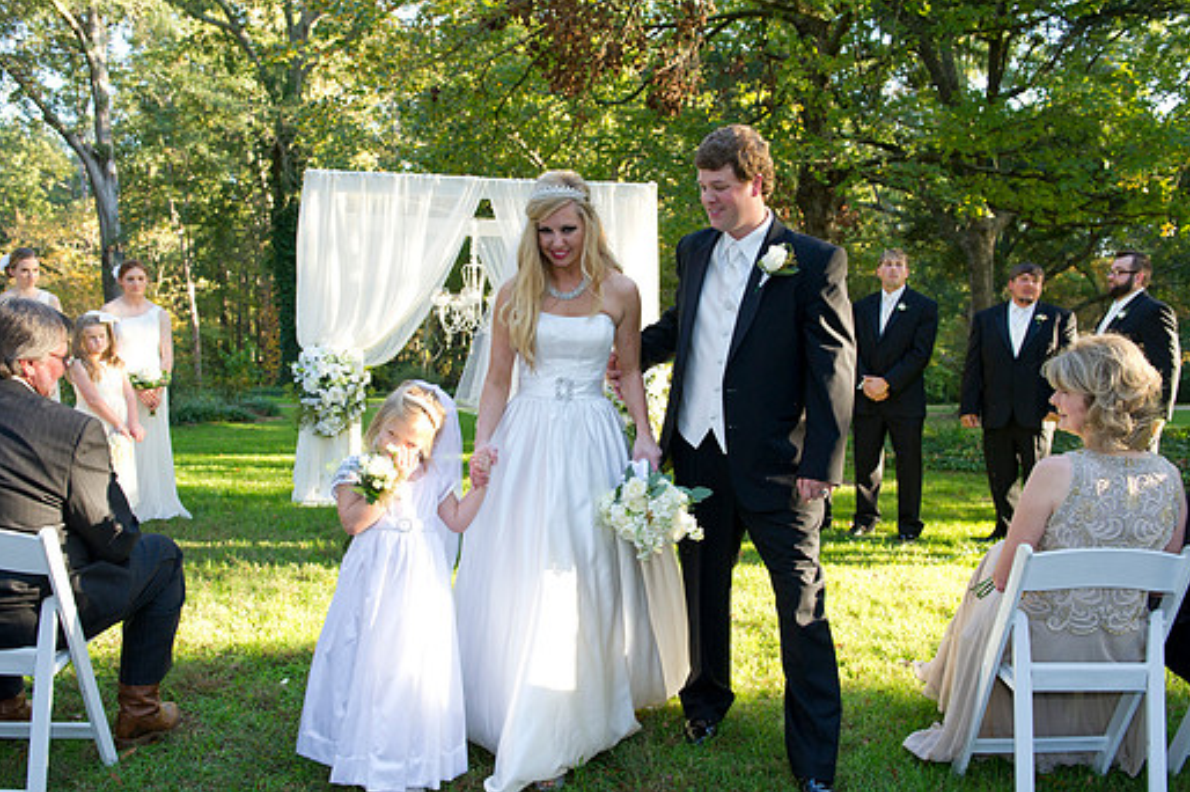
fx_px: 1156
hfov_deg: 54.5
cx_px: 574
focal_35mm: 35
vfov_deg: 37.8
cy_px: 424
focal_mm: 31
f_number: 5.6
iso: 640
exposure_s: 1/160
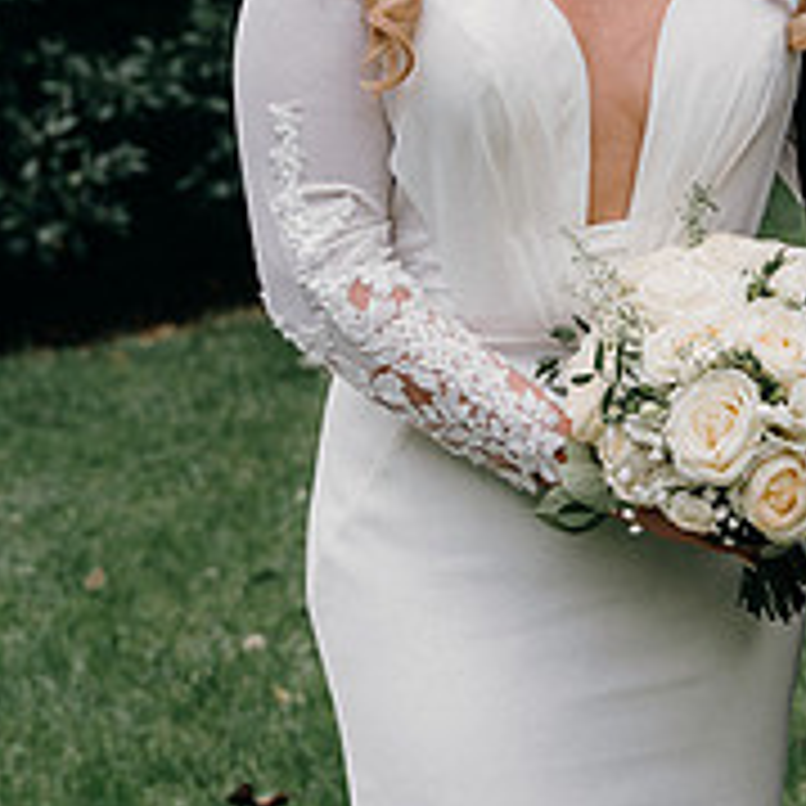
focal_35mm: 132
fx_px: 3477
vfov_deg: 13.1
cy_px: 34
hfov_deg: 13.1
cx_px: 761
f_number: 3.5
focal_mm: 48
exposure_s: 1/200
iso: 125
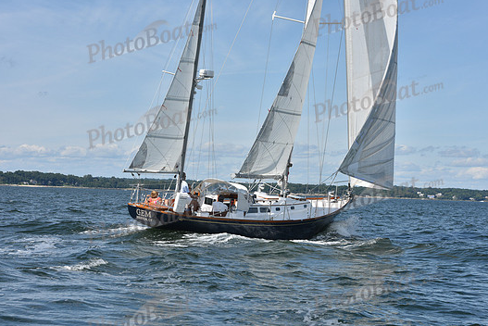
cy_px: 160
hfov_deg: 26.3
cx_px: 266
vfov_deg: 17.7
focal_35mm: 77
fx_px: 1044
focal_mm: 70
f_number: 10
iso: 320
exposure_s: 1/1000
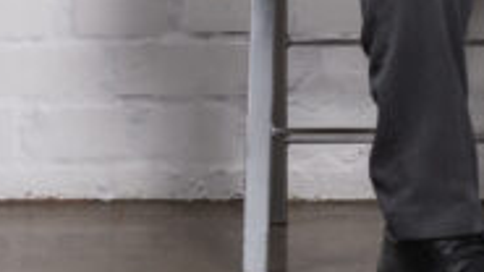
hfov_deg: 4.6
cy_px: -456
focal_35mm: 453
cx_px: 1298
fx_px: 5813
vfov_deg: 2.7
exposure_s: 1/200
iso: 160
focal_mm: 78
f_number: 5.6
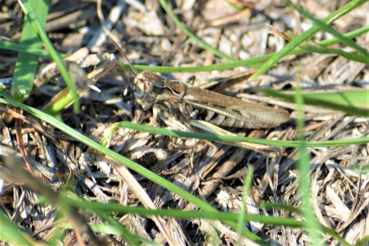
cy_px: 123
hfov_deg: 4.6
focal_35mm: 450
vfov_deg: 3.1
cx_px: 184
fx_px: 4612
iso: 100
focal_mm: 300
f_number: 8
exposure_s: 1/160
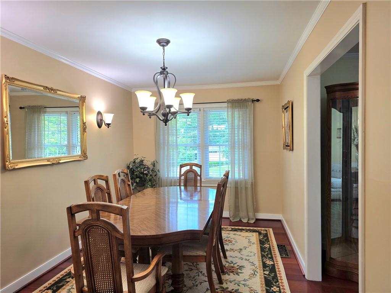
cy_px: 146
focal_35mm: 23
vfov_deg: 58.9
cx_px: 196
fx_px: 260
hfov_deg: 73.9
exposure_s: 1/120
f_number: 1.7
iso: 50
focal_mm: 6.25
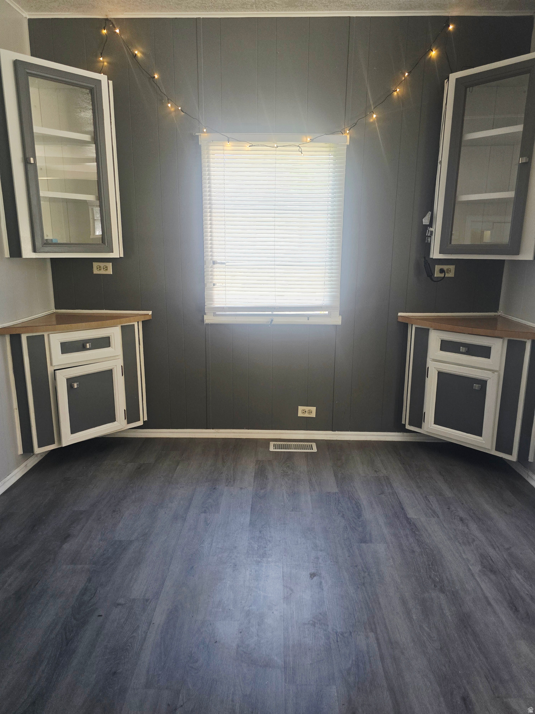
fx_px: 474
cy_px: 357
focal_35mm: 23
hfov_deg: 58.9
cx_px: 268
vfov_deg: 73.9
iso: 320
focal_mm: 6.3
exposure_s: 1/120
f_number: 1.7
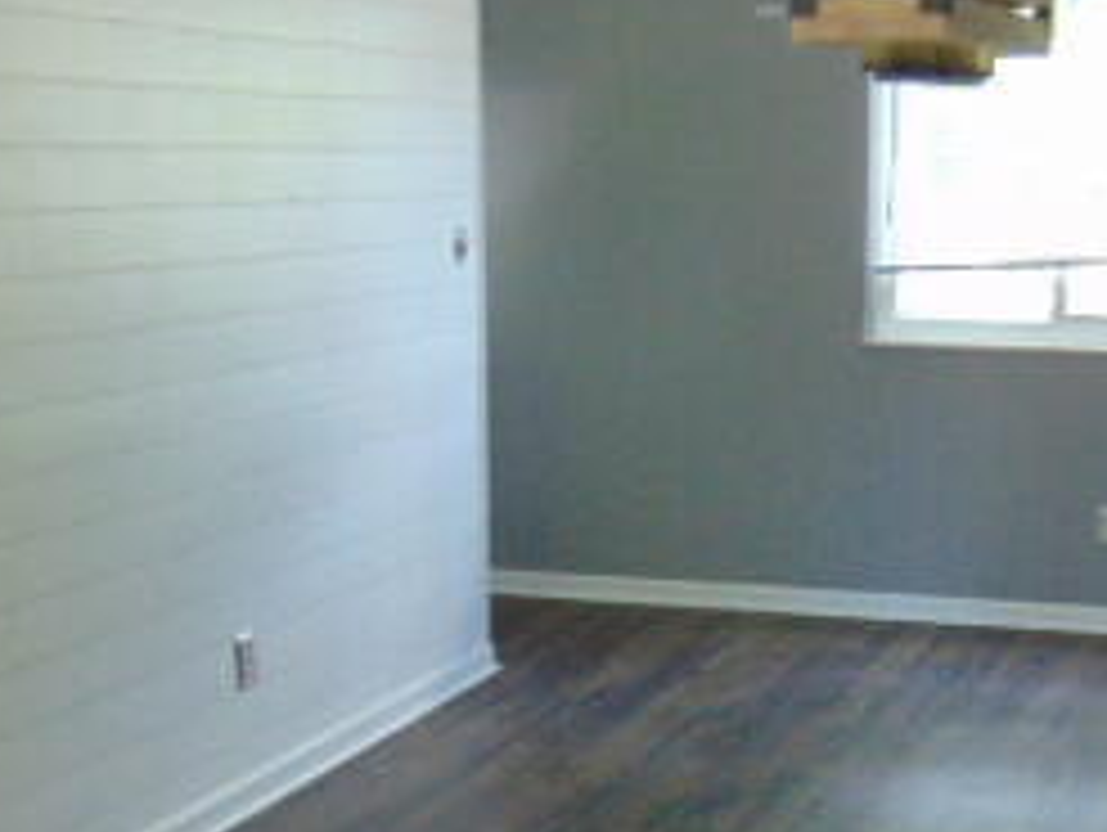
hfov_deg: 29.4
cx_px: 792
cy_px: 706
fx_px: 2081
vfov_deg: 22.2
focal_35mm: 65
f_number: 3
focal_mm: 4.5
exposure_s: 1/30
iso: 250
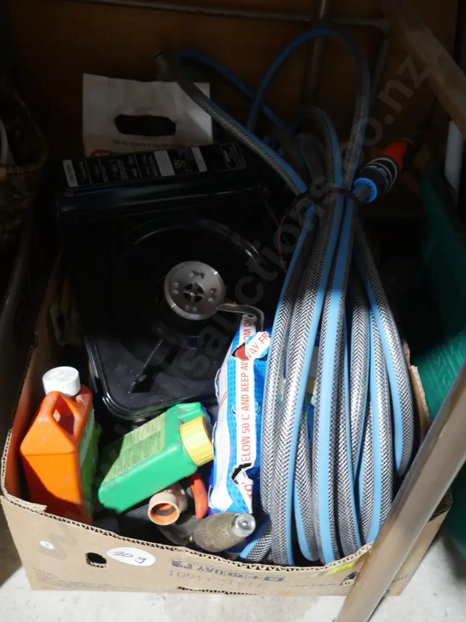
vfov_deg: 60.0
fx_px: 538
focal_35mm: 30
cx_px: 233
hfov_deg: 46.8
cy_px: 311
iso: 1250
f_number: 3.6
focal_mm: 15
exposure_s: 1/60
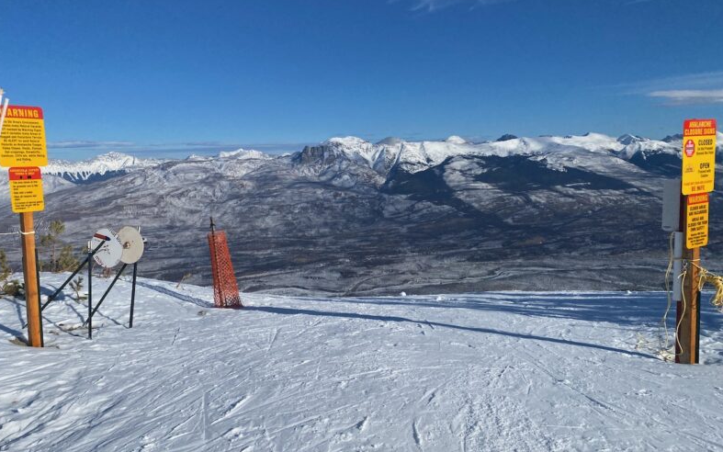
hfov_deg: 66.5
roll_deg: +2.1
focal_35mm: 28
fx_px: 552
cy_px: 229
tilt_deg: -7.8
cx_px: 356
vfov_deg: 44.5
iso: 32
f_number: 1.8
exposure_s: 1/6757
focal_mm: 4.25
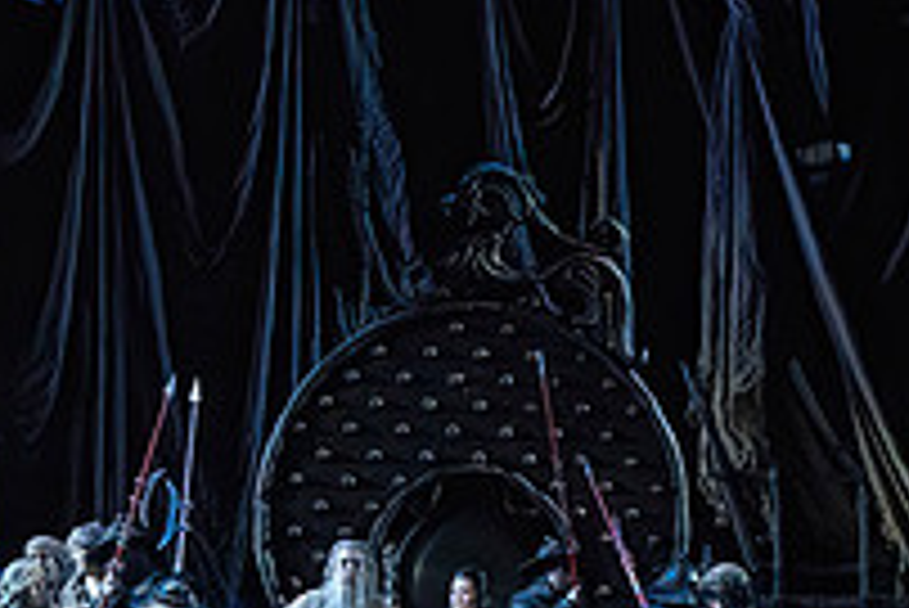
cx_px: 18
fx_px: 5079
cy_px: 399
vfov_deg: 6.8
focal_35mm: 201
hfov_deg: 10.2
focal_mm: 70
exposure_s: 1/400
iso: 20000
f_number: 4.5
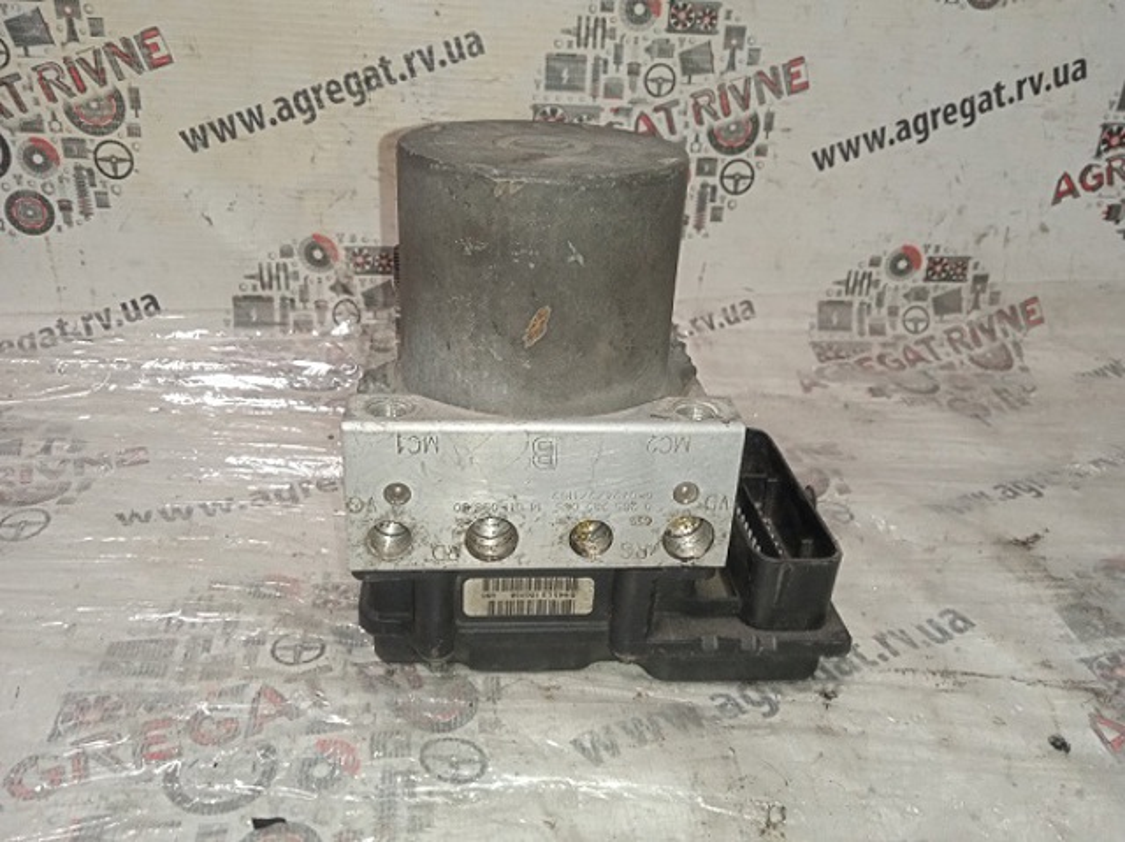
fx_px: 909
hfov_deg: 63.5
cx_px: 562
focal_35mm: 28
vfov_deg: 49.7
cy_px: 421
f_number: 2.2
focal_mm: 3.43
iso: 428
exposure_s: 1/33.3
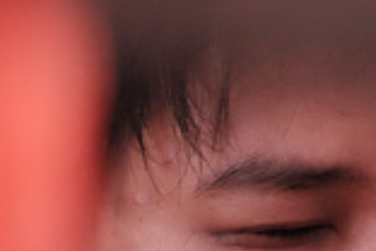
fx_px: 2569
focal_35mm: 246
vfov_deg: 5.5
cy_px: 415
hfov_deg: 8.2
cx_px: 605
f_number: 4.5
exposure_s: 1/80
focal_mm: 38.9
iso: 6400
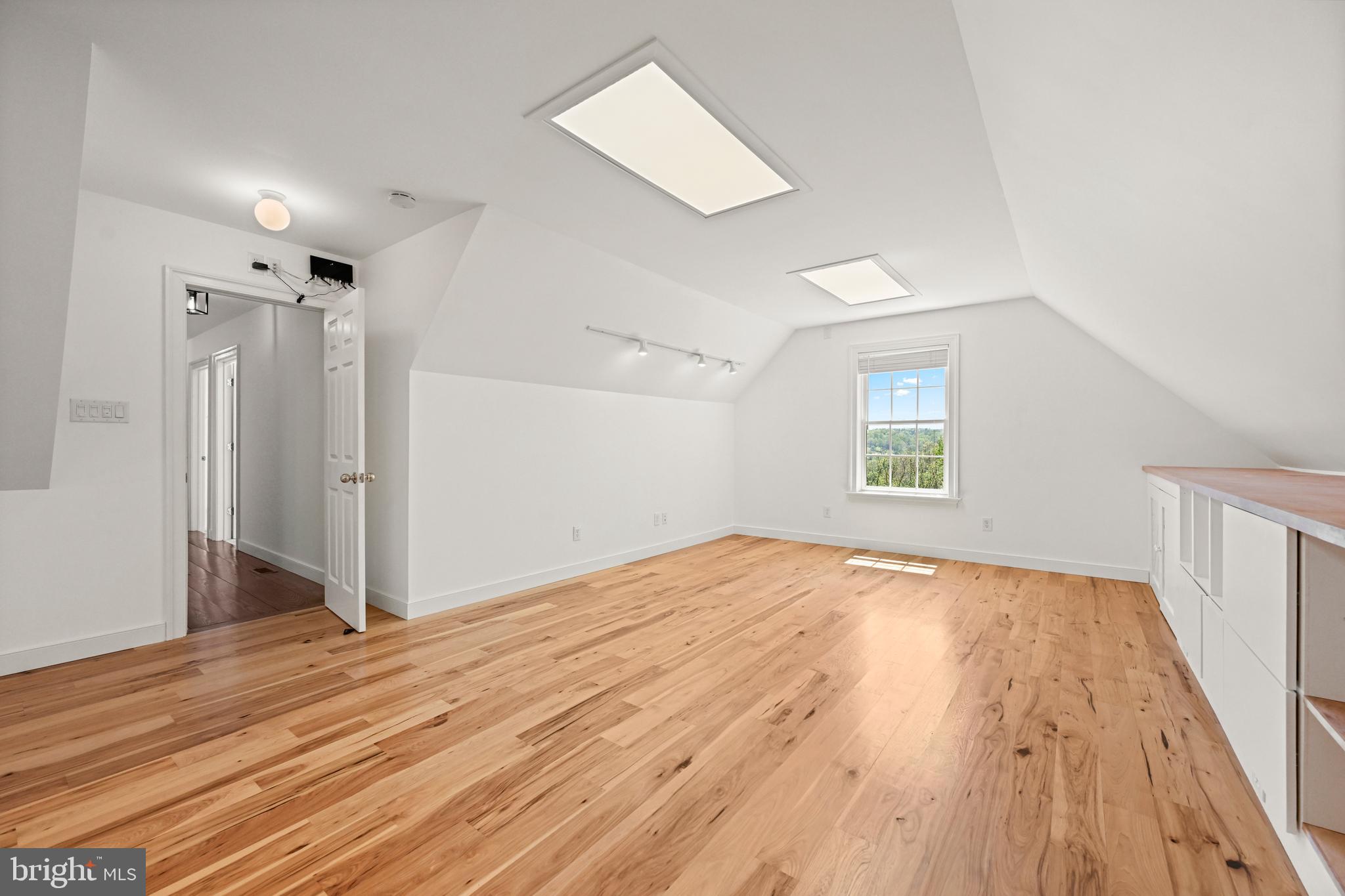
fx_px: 523
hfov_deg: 104.3
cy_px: 448
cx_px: 672
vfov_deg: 81.2
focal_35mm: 14
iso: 640
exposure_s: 1/125
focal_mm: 14
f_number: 6.3
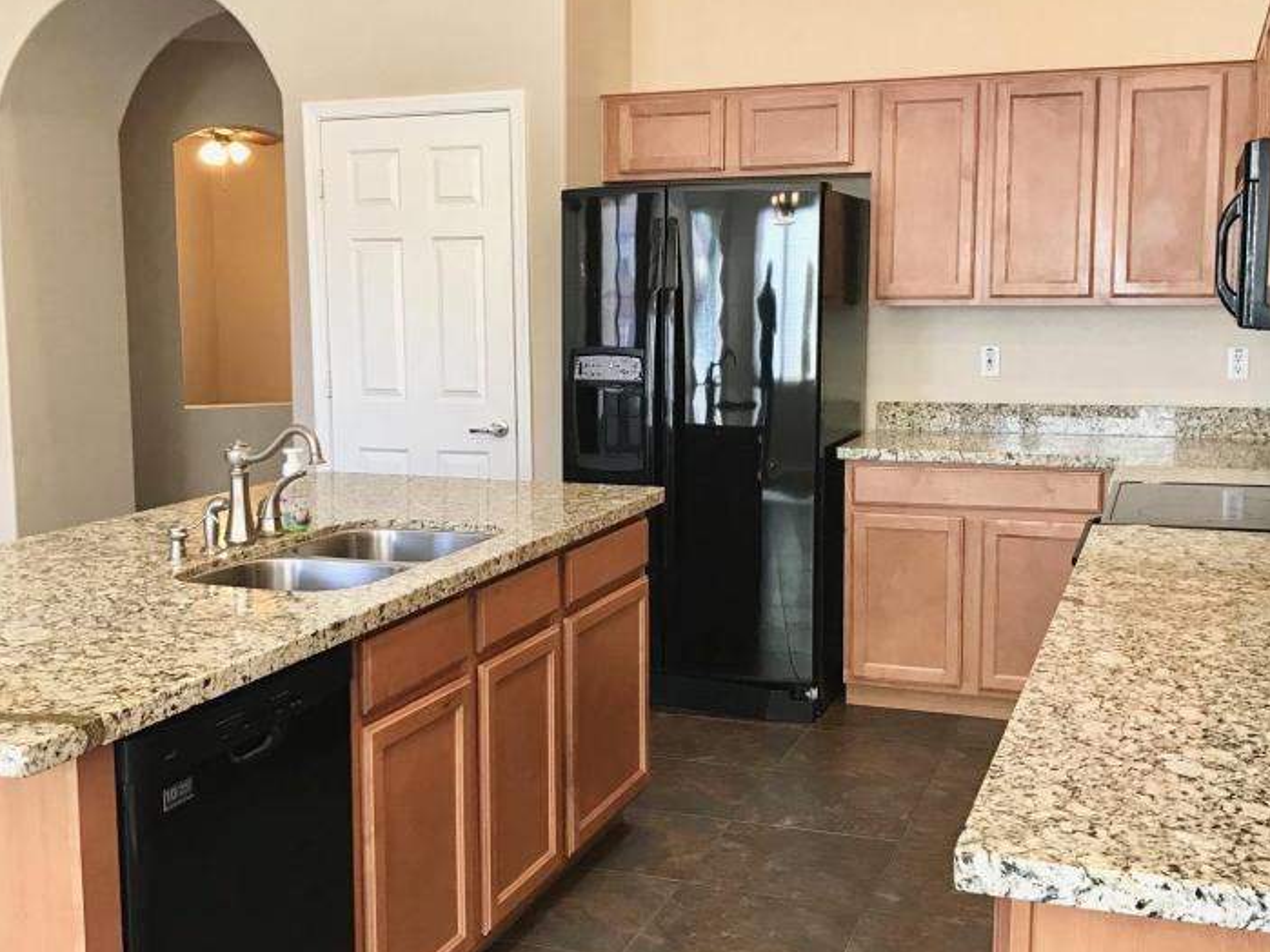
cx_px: 609
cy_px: 472
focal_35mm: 41
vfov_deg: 35.1
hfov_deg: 45.8
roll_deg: +1.4
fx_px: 1504
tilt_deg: -5.9
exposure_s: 1/24
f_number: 1.8
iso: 40
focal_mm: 3.99
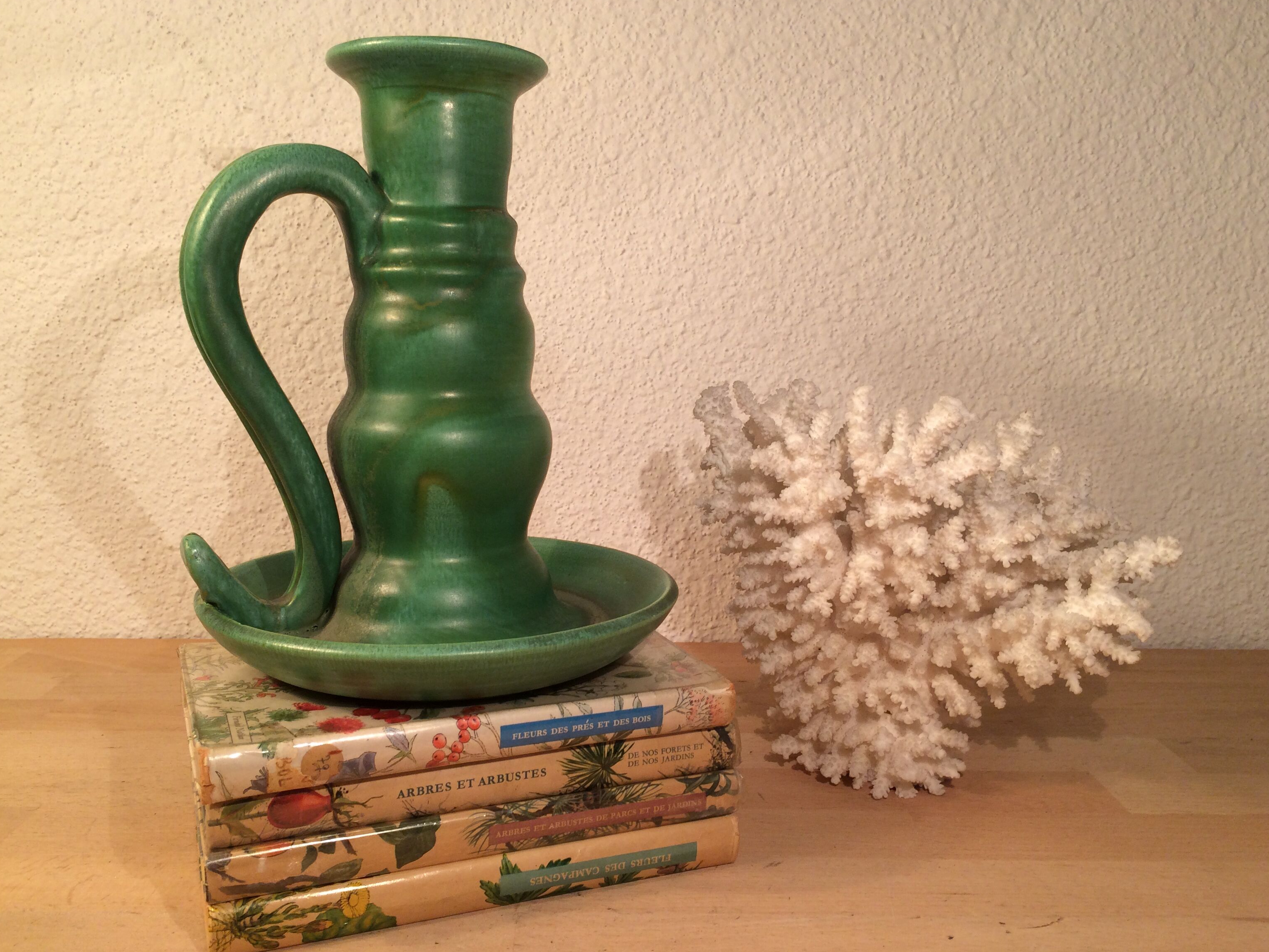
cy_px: 464
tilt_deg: -6.5
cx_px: 622
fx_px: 1136
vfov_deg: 45.4
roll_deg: -0.4
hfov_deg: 58.3
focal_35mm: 31
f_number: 2.2
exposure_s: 1/33
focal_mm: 4.15
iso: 50
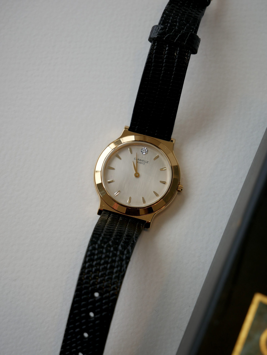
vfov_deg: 30.3
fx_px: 658
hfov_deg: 22.9
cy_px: 178
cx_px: 134
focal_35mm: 64
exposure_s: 1/250
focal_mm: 32
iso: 200
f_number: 5
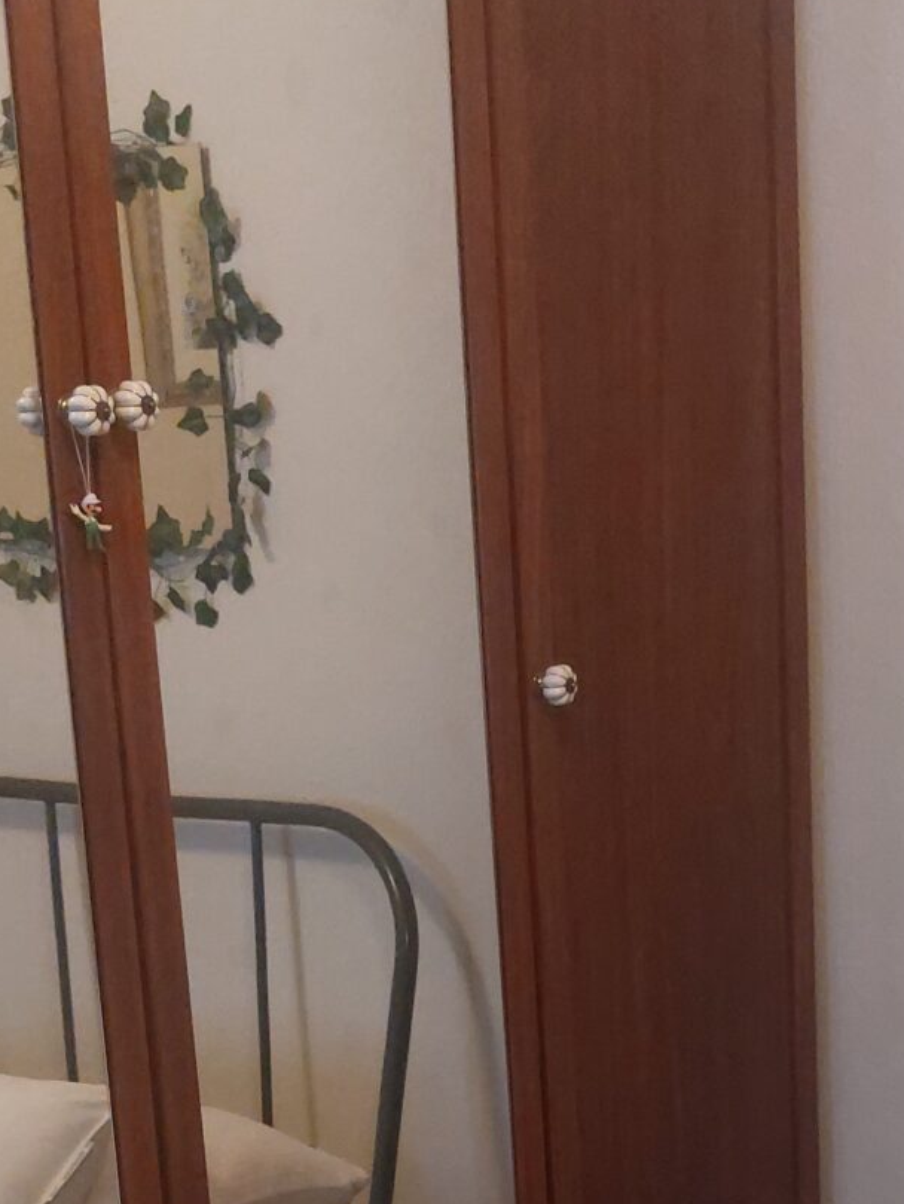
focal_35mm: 79
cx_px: 776
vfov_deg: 23.7
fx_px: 2749
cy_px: 1195
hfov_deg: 18.4
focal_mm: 5.23
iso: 400
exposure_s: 1/50
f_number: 1.8
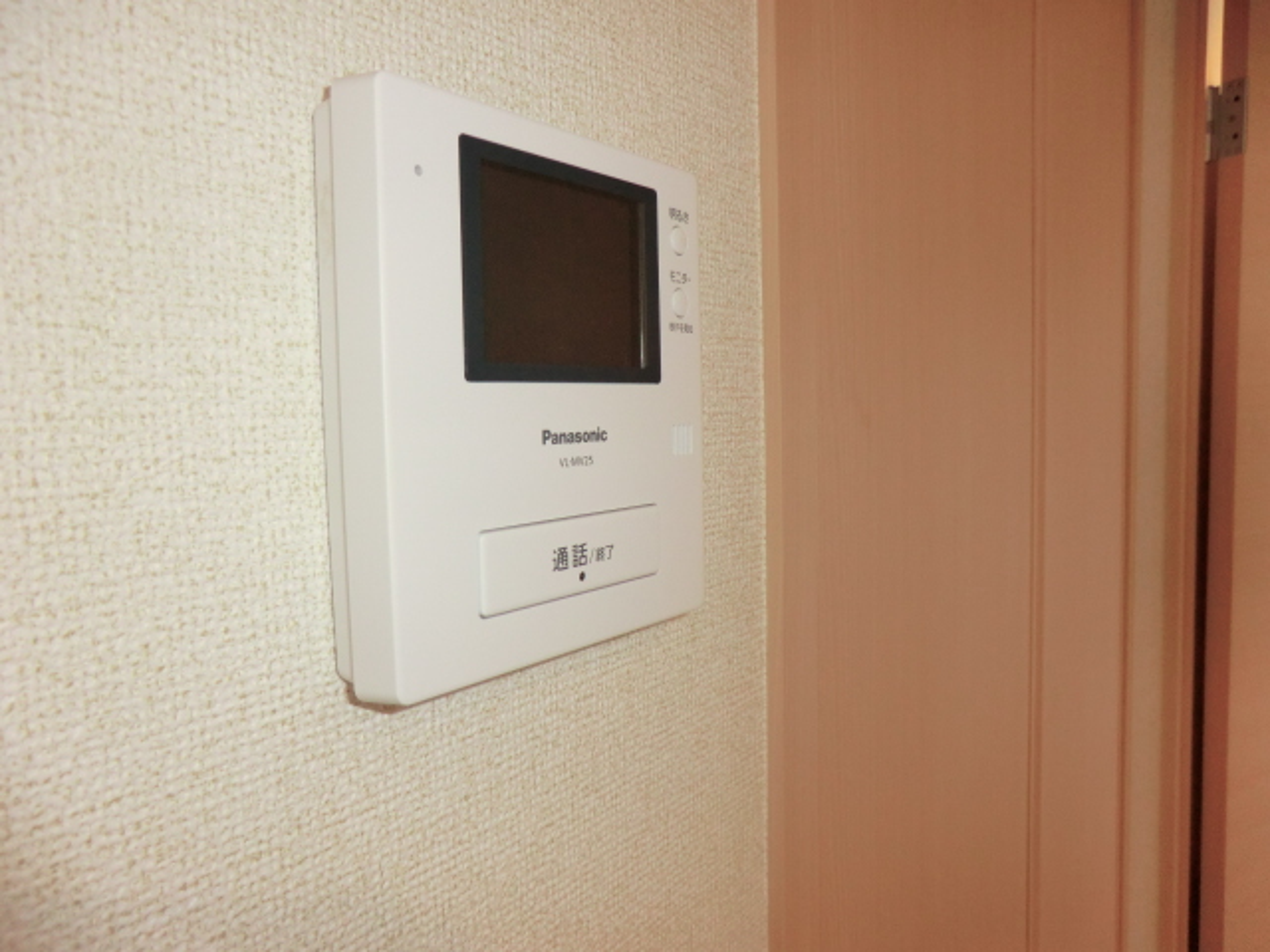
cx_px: 635
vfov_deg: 56.8
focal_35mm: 24
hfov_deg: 71.6
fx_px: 881
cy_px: 476
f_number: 3.2
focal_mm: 4.3
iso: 200
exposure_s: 1/60
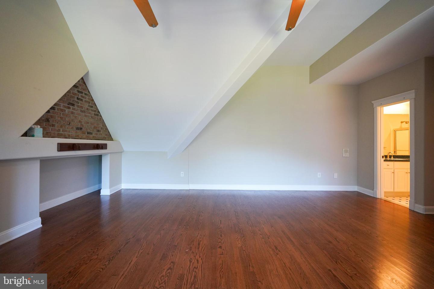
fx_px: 193
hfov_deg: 96.7
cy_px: 144
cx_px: 217
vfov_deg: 73.7
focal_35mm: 16
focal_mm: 16
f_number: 2.8
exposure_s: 1/160
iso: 1600
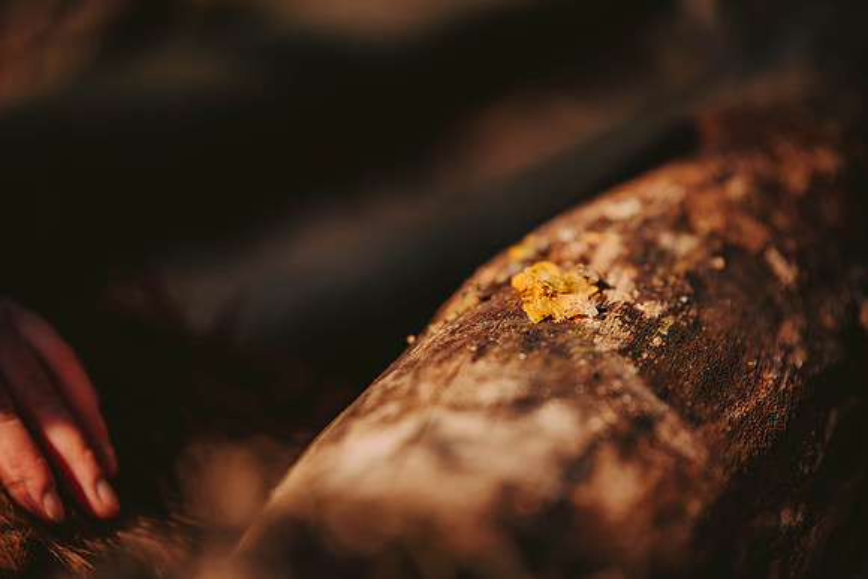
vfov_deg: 6.9
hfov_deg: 10.3
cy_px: 290
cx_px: 434
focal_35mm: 200
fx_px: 4823
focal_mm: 200
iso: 250
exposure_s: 1/1250
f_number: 2.8
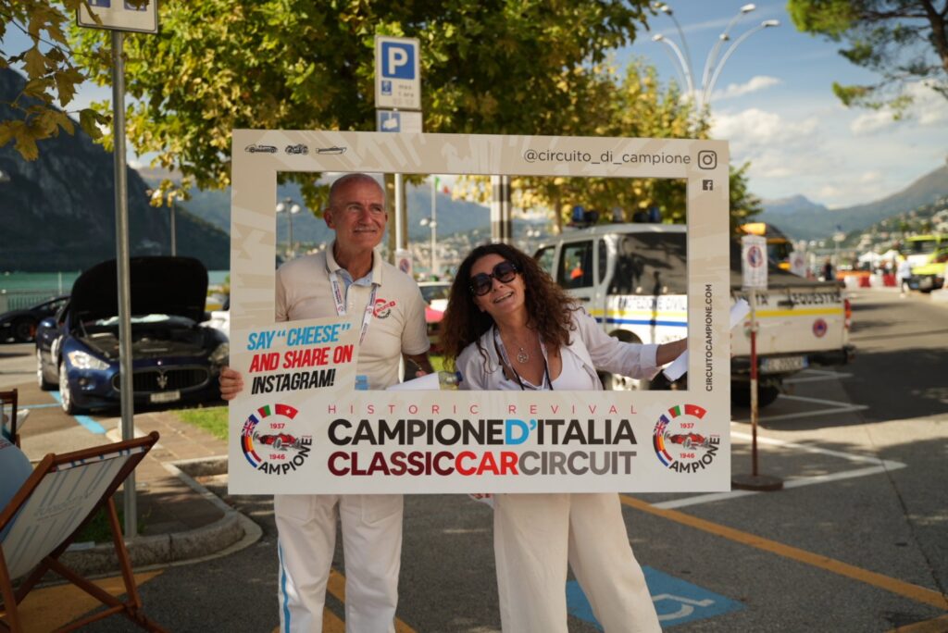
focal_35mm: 38
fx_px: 1001
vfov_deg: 35.1
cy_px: 316
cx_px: 474
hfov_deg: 50.7
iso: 400
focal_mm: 38
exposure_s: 1/250
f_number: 2.8
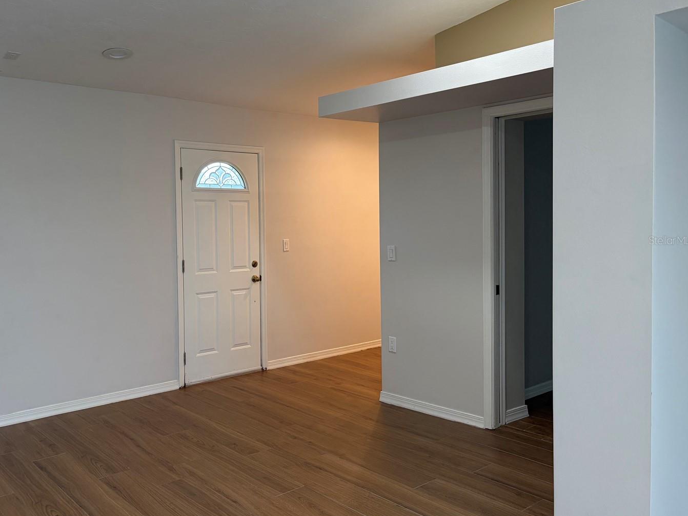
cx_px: 287
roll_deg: +1.6
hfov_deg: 58.0
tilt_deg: -1.7
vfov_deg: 45.4
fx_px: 616
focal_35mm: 31
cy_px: 240
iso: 200
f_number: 1.6
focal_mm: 5.96
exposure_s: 1/120
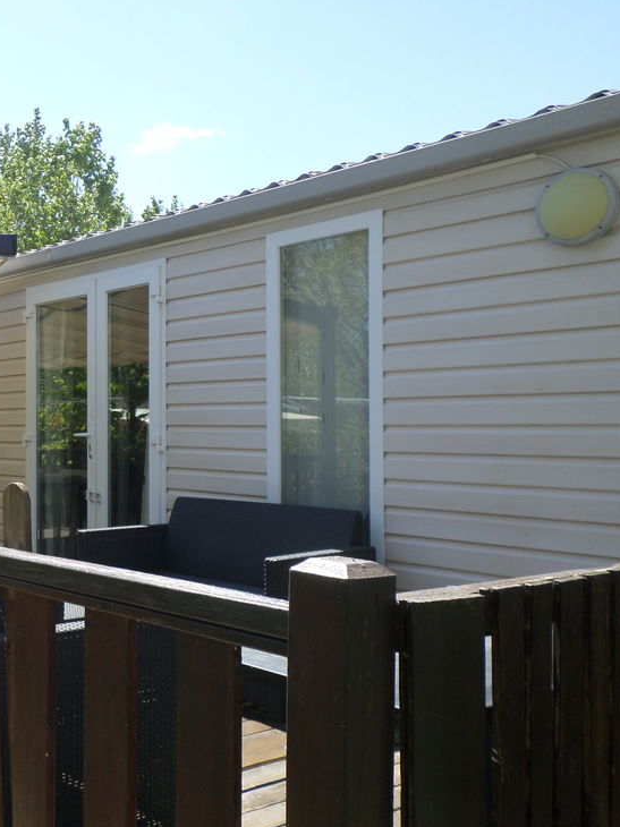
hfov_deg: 36.4
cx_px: 67
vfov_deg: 50.2
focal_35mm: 37
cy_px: 420
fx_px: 884
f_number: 2.6
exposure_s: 1/500
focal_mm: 4.9
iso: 80
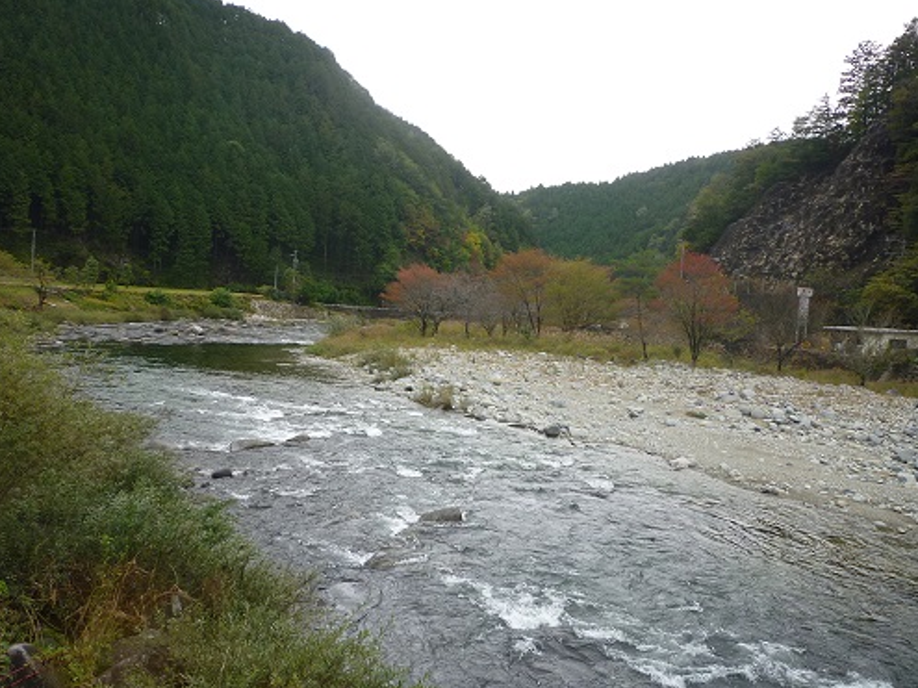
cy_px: 341
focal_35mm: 30
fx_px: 795
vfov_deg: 46.8
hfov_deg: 60.0
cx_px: 458
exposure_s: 1/250
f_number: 3.3
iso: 80
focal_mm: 5.2
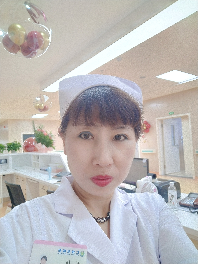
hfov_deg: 48.2
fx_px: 221
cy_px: 132
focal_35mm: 29
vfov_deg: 61.7
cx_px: 99
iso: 161
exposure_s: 1/33.3
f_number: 2
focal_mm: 3.87
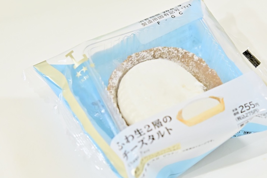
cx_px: 166
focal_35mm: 125
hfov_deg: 16.4
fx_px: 927
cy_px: 98
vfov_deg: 11.0
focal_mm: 60
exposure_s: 1/125
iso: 4000
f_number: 3.5
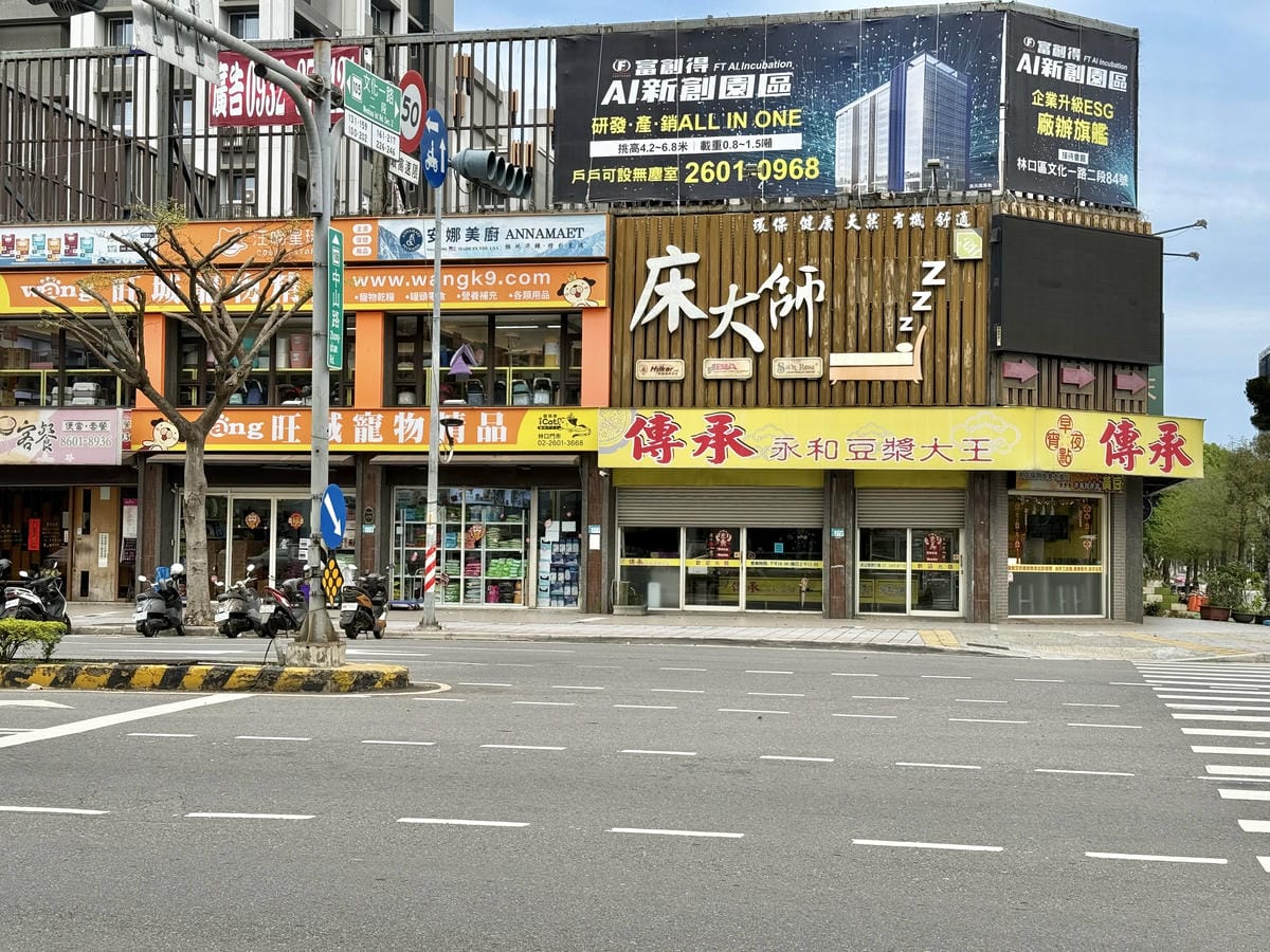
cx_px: 635
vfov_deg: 30.3
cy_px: 476
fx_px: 1761
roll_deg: -1.2
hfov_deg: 39.7
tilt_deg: +1.0
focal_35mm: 48
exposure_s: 1/2976
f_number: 1.78
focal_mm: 6.76
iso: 64
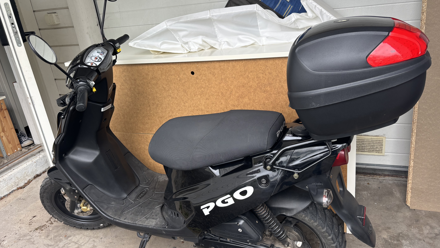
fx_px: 338
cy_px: 118
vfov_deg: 40.2
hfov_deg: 66.1
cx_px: 223
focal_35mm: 29
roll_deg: +7.8
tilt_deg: -21.2
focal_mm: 5.96
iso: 32
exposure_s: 1/133
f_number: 1.6
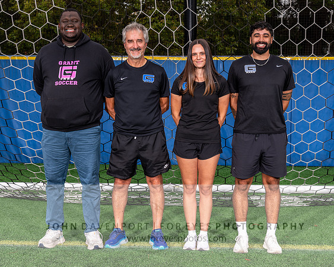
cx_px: 167
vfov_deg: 23.7
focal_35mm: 64
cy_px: 127
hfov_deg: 29.4
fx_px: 637
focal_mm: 48
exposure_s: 1/200
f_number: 8
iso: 64
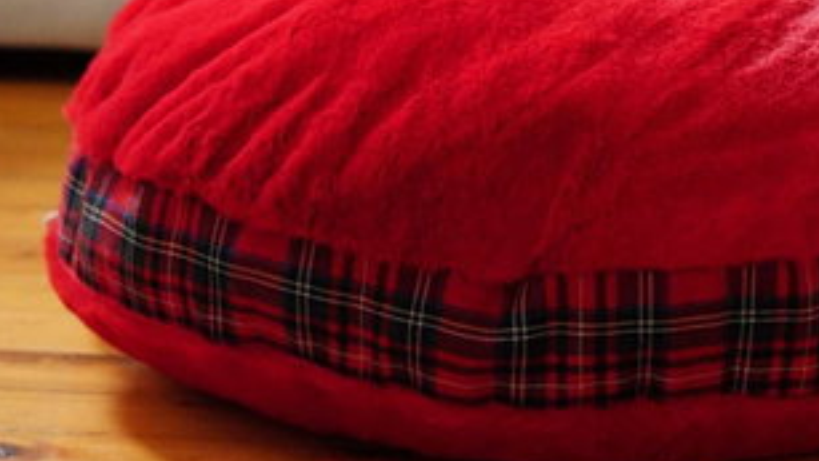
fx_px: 3628
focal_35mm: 167
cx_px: 511
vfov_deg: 7.3
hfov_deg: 12.9
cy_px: 213
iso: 10000
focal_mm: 70
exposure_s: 1/100
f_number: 4
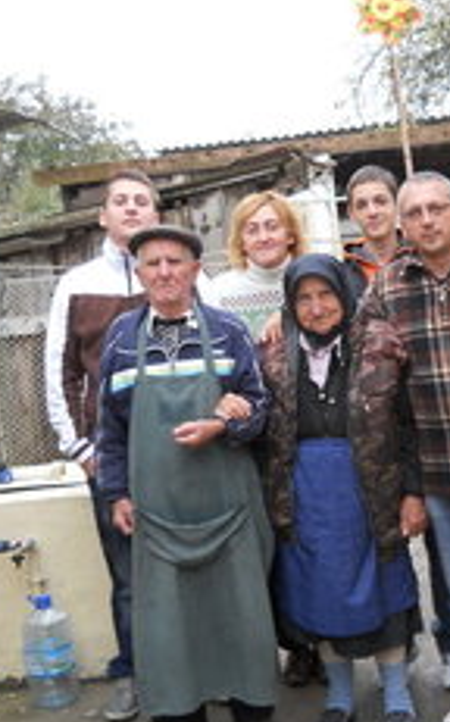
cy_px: 399
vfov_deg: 31.1
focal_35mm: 66
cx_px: 347
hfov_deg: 19.5
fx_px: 1298
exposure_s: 1/40
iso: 80
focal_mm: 6.72
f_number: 3.1
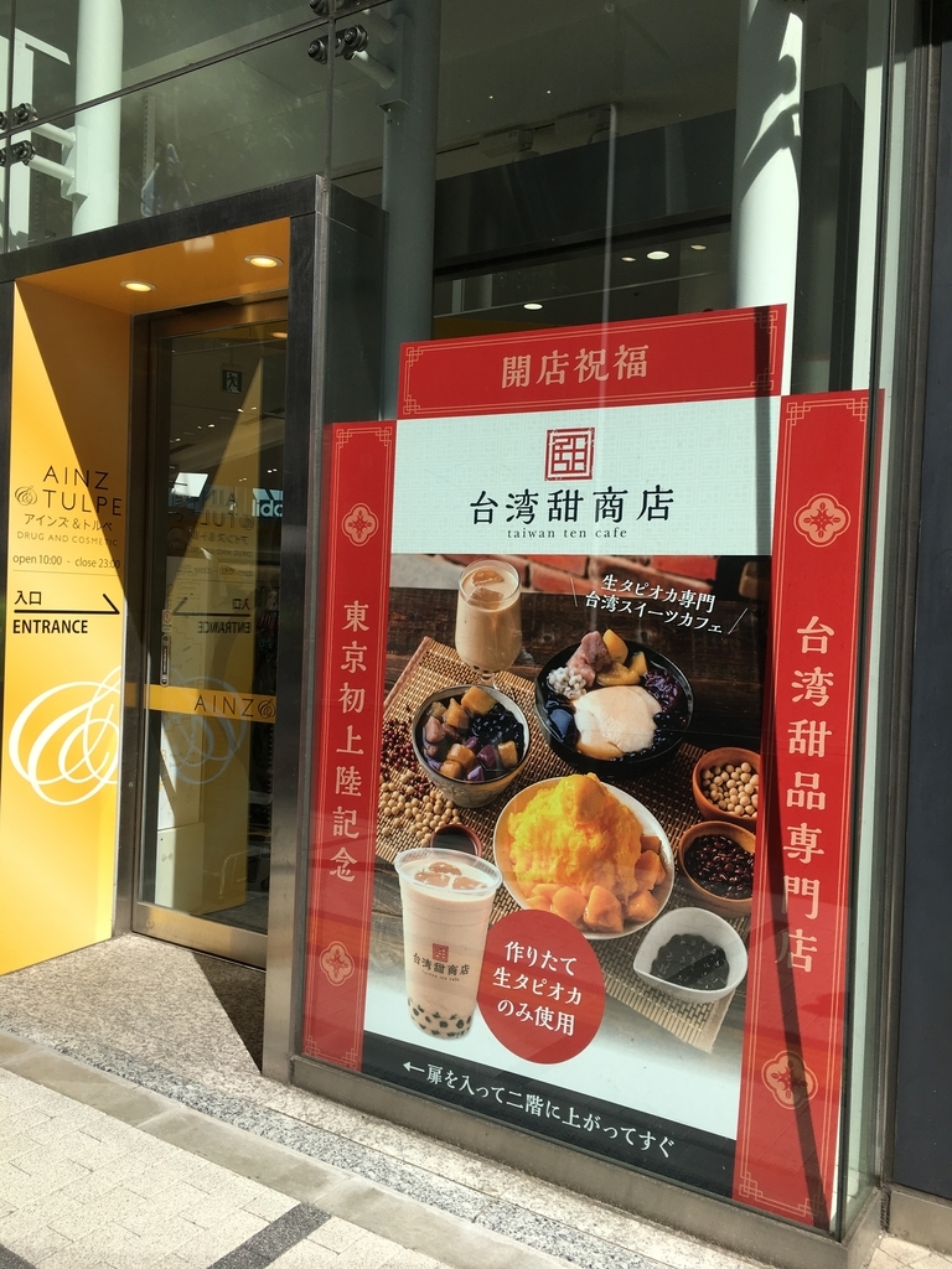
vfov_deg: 61.7
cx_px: 476
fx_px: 1063
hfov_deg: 48.2
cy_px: 634
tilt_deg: -0.8
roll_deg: -2.8
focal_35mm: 29
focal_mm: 4.15
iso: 25
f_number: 2.2
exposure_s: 1/1570
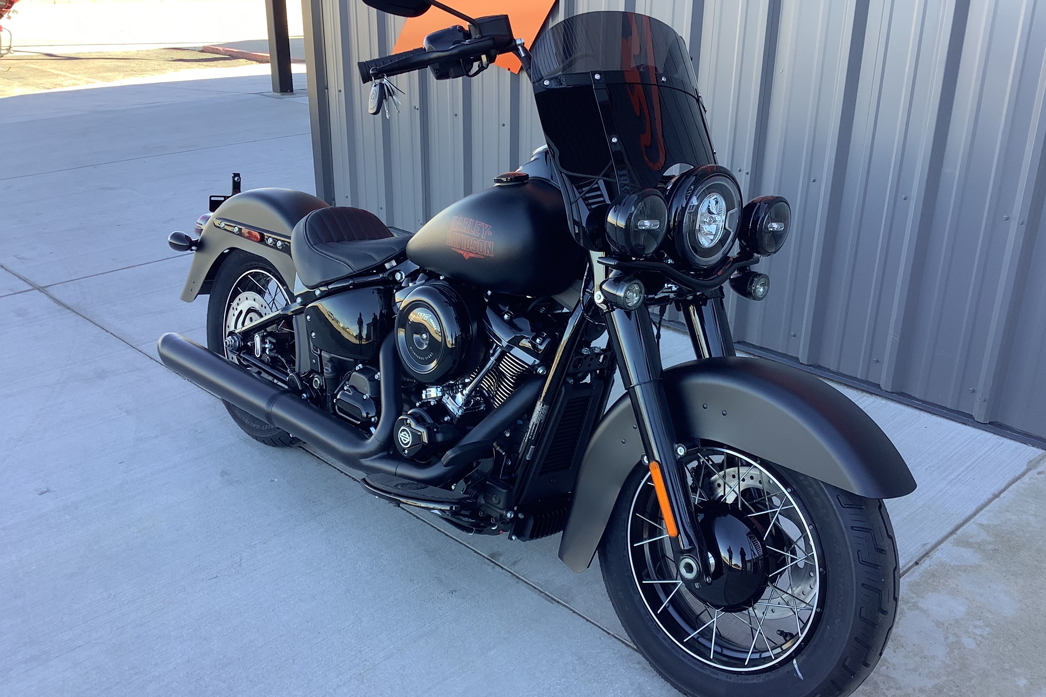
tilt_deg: -23.1
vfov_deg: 38.9
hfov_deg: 55.8
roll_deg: -2.5
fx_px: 988
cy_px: 364
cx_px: 543
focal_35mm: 34
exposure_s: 1/120
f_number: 2.4
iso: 40
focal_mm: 3.3
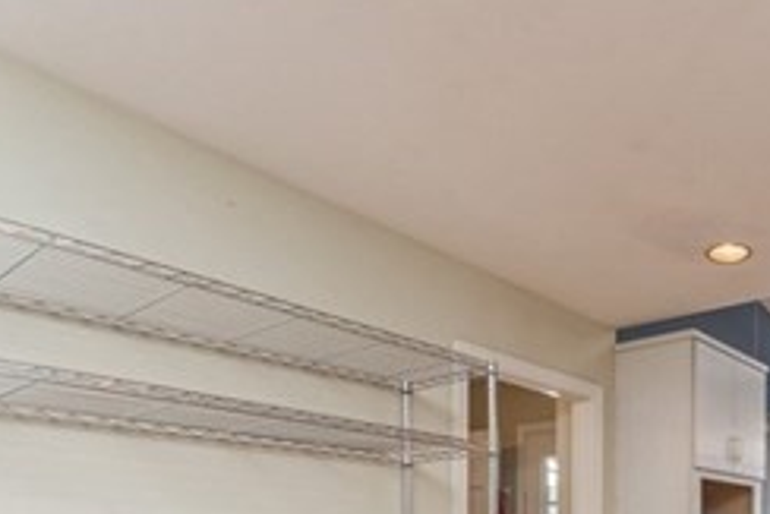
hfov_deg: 52.3
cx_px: 678
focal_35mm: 32
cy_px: 544
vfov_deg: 36.0
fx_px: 685
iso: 1600
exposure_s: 1/100
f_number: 8
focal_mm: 13
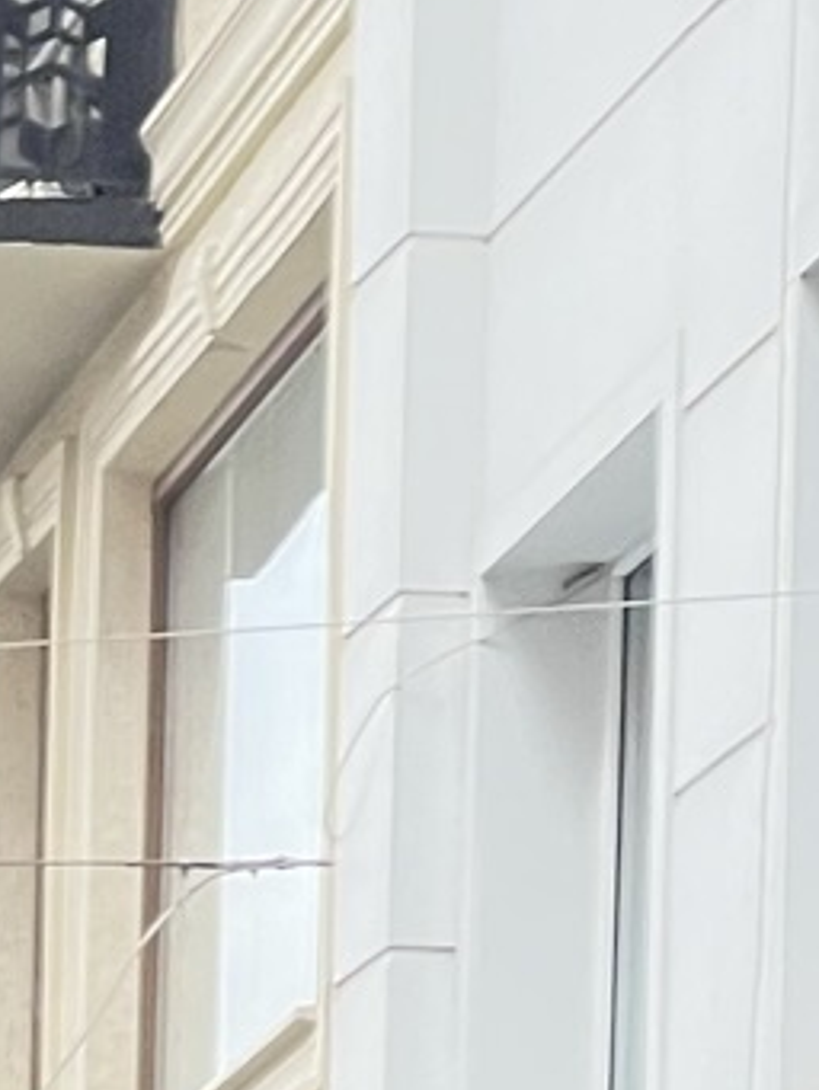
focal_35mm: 384
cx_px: -1577
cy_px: 2353
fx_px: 12106
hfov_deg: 3.8
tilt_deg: +2.2
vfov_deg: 5.0
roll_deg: -1.2
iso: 20
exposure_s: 1/681
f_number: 2.2
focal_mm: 7.5
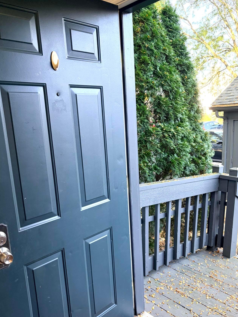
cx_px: 124
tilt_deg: -12.7
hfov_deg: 45.4
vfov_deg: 58.0
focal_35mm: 31
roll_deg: +2.7
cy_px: 184
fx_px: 284
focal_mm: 5.96
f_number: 1.6
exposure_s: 1/120
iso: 200
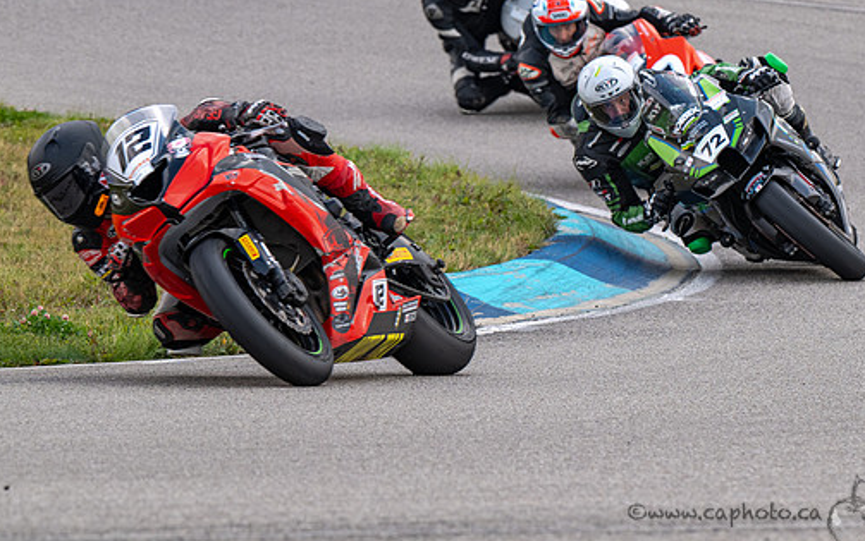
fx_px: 11110
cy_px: 153
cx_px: 538
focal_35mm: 471
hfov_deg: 4.5
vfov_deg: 2.8
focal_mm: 310
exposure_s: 1/800
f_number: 9
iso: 640
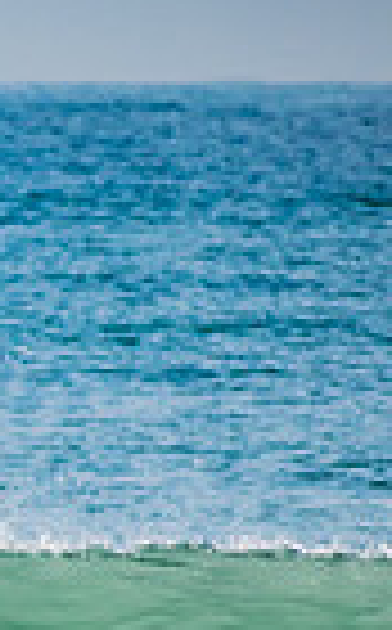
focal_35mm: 1965
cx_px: -644
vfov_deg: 1.1
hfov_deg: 0.7
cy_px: 592
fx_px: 33727
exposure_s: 1/2000
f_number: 6.3
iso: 360
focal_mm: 300
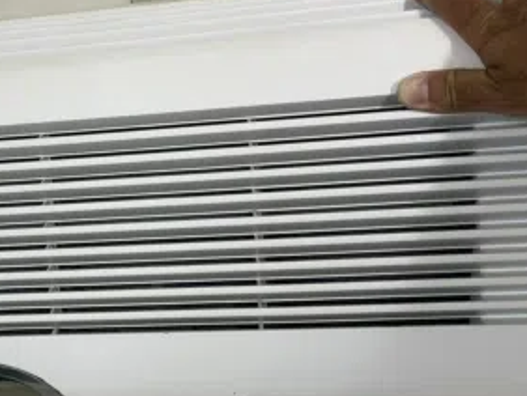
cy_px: 213
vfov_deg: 24.8
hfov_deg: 30.5
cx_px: 9
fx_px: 899
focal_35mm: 59
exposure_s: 1/106
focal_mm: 4.2
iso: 125
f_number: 1.6
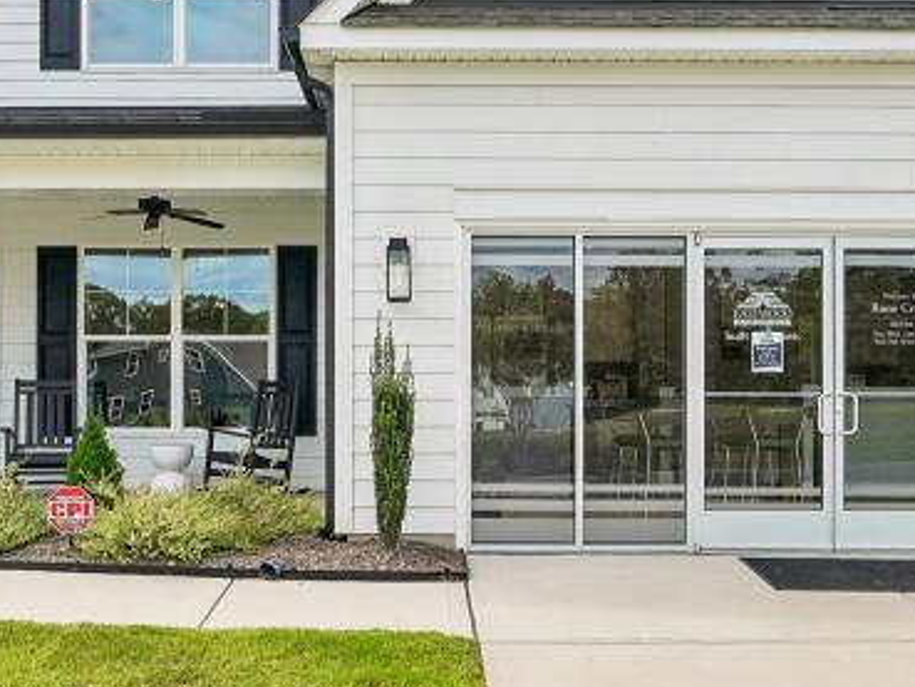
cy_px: 120
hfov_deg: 44.7
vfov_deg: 33.2
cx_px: 414
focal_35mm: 42
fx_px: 1111
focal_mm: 10.5
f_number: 8
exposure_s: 1/125
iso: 100
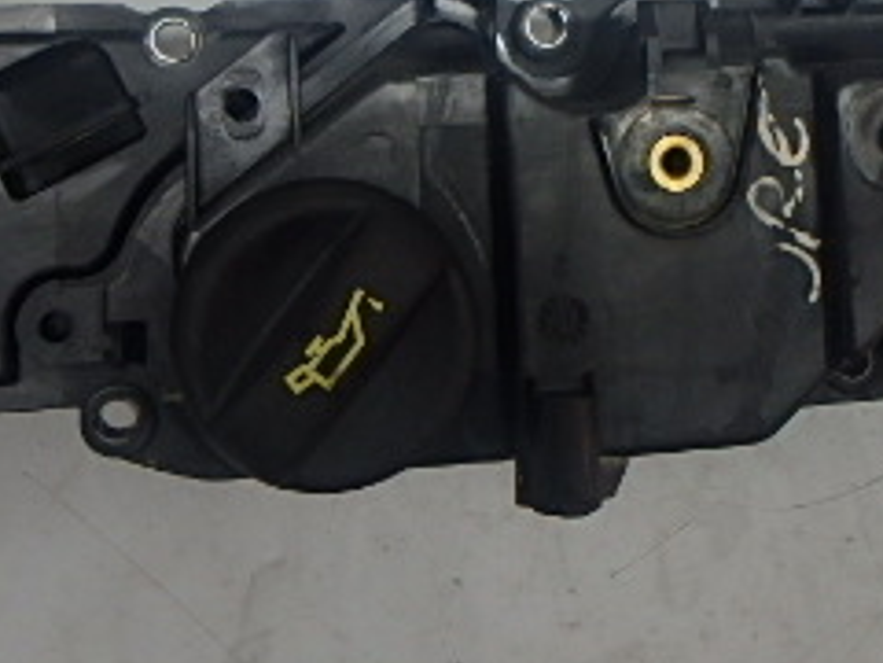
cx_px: 522
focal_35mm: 56
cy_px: 33
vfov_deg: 25.1
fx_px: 1428
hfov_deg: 34.3
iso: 200
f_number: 3.5
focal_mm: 3.7
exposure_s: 1/40
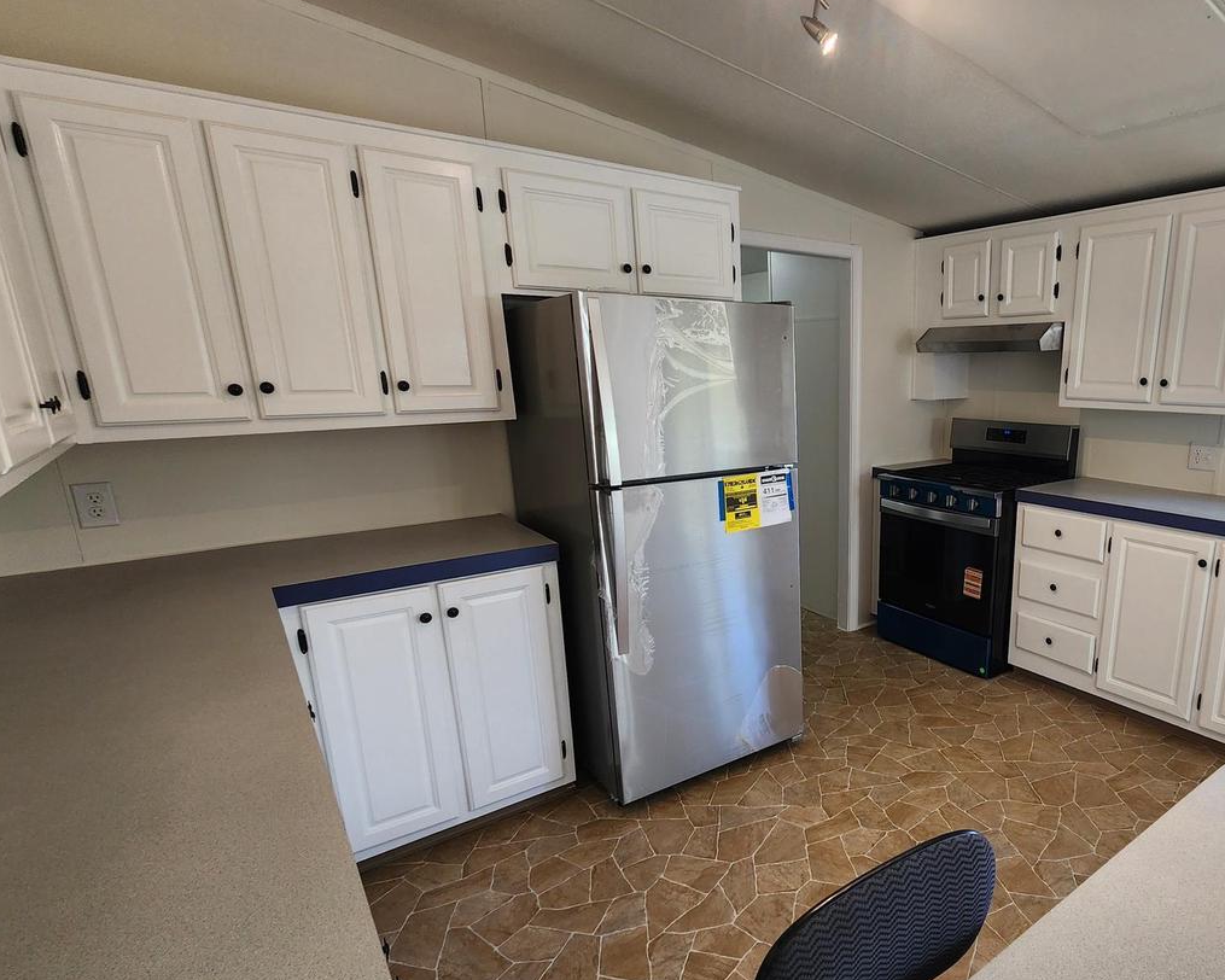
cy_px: 555
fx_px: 653
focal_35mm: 18
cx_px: 839
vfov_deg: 73.5
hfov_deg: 82.7
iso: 100
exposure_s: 1/60
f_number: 2.2
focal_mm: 2.2
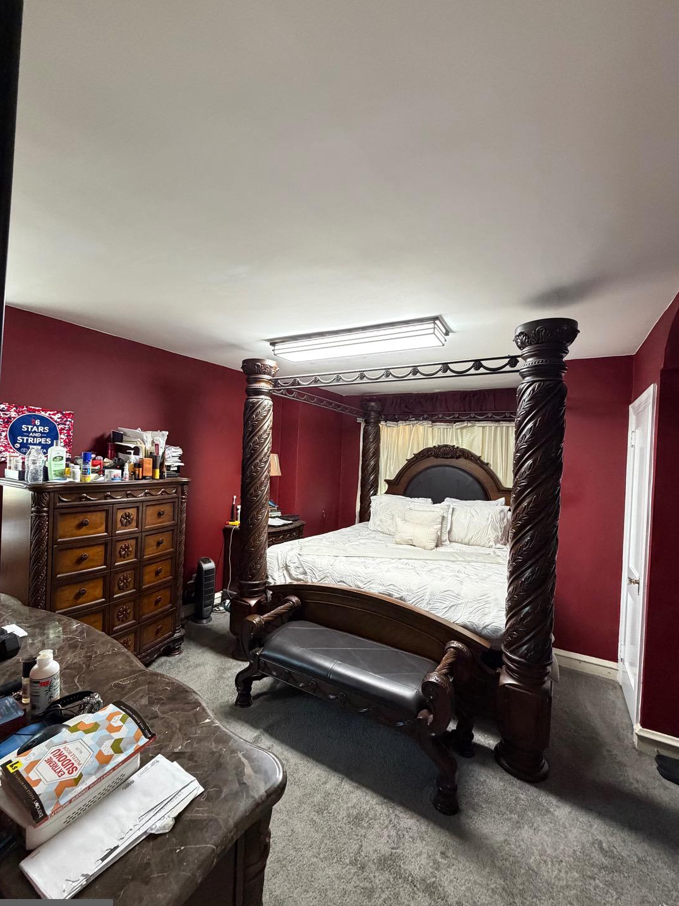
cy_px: 466
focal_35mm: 15
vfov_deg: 98.2
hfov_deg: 81.6
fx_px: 392
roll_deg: -2.1
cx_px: 319
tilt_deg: -1.1
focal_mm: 2.22
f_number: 2.2
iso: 500
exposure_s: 1/60
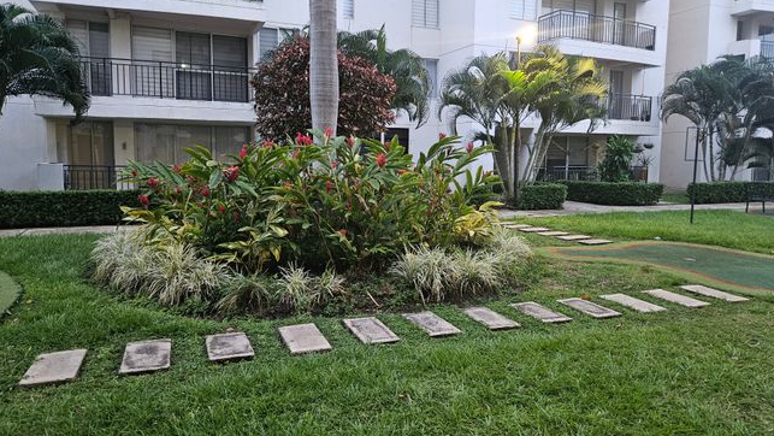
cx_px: 394
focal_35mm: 26
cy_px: 207
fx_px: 534
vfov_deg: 44.4
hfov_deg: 71.9
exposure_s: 1/24
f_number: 1.8
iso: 640
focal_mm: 5.4
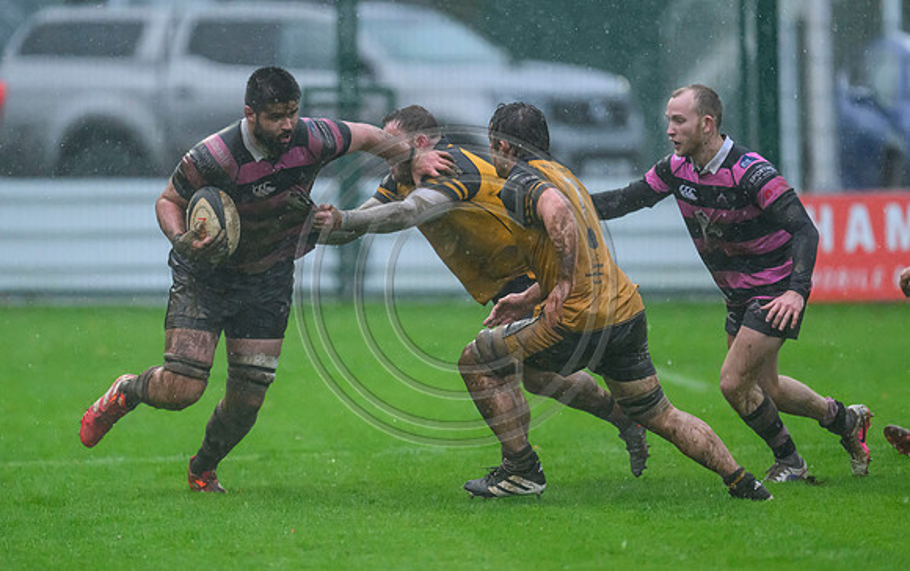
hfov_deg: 2.9
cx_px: 435
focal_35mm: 725
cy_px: 260
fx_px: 18001
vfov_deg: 1.8
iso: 5000
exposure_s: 1/1250
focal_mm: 560
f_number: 4
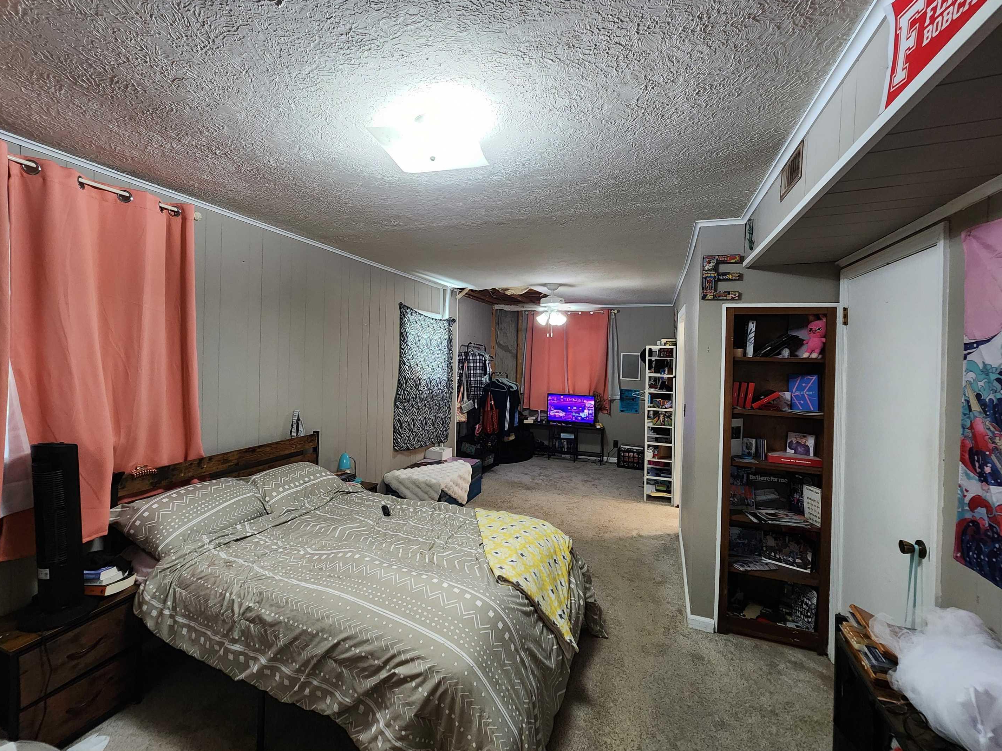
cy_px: 361
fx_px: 405
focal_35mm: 14
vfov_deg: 85.6
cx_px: 474
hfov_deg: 102.0
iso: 320
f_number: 2.2
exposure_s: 1/30
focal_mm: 2.2
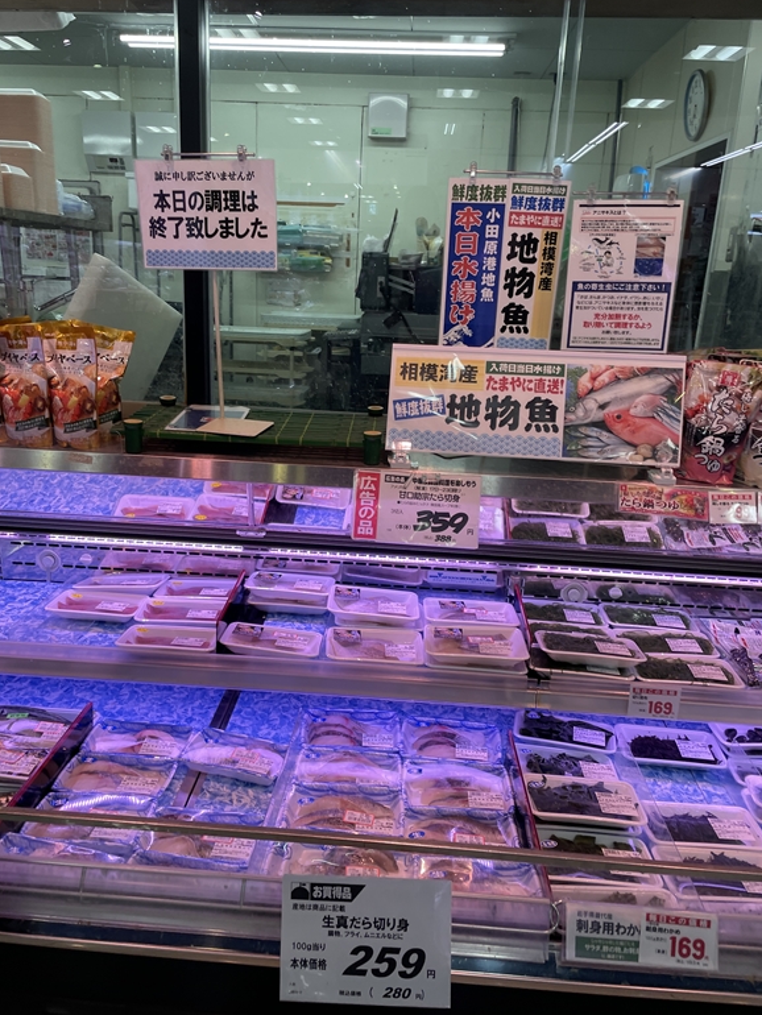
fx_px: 792
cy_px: 508
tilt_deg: -18.8
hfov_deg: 51.4
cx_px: 369
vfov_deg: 65.3
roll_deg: -2.9
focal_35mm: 27
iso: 32
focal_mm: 4.2
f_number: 1.6
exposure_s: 1/101
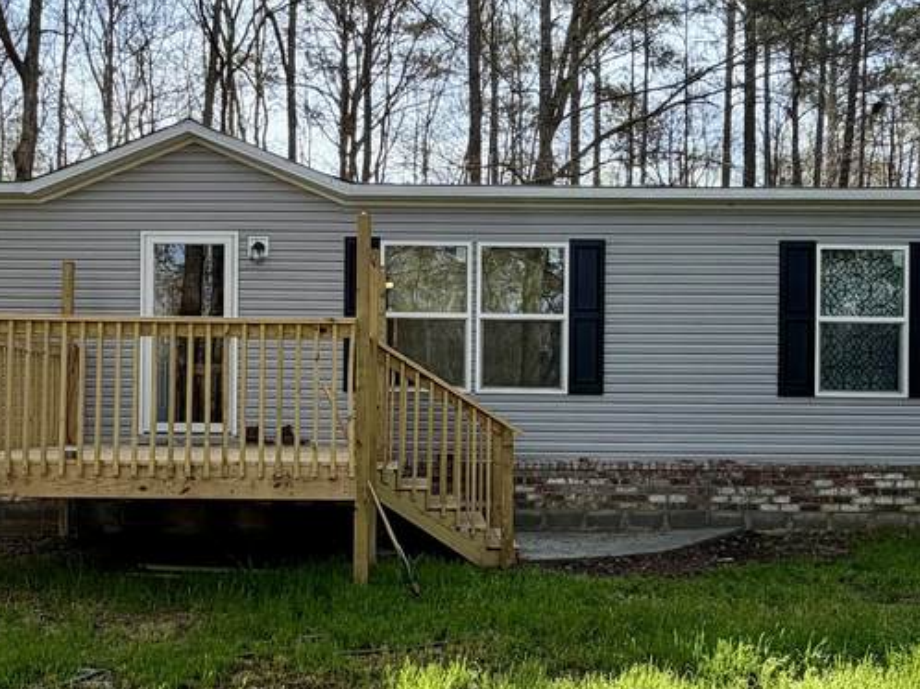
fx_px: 956
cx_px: 421
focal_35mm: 36
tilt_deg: +0.6
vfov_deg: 39.5
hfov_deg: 51.3
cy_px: 406
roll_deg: -0.7
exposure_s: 1/502
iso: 40
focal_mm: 2.22
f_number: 2.2
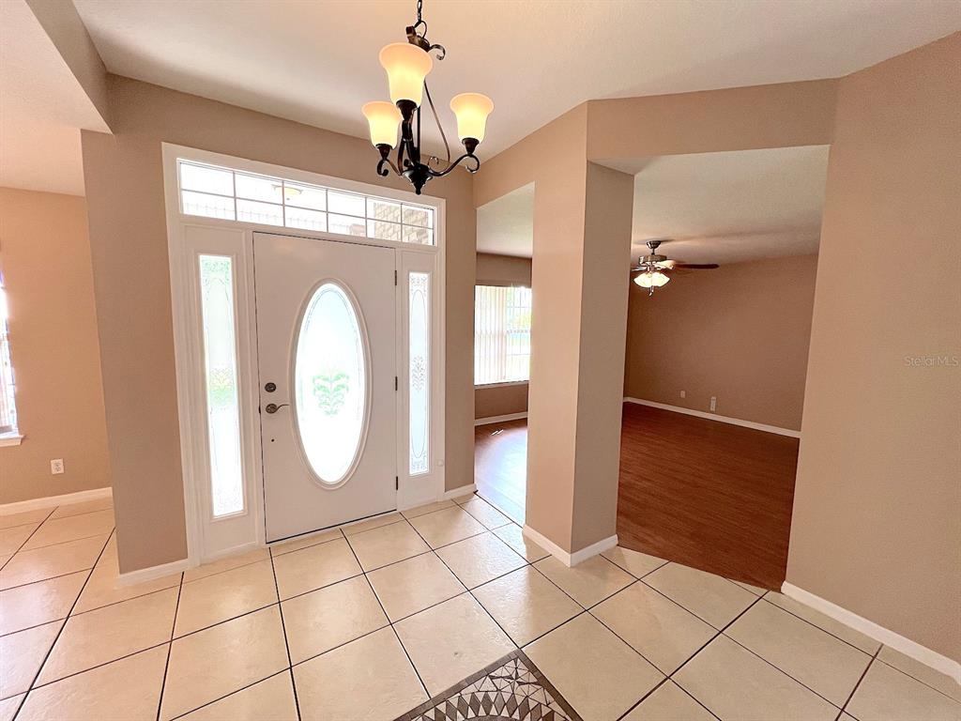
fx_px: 361
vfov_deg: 89.9
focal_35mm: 13
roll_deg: -0.8
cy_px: 360
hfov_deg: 106.2
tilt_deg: -6.8
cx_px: 480
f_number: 1.8
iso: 80
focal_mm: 1.57
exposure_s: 1/120
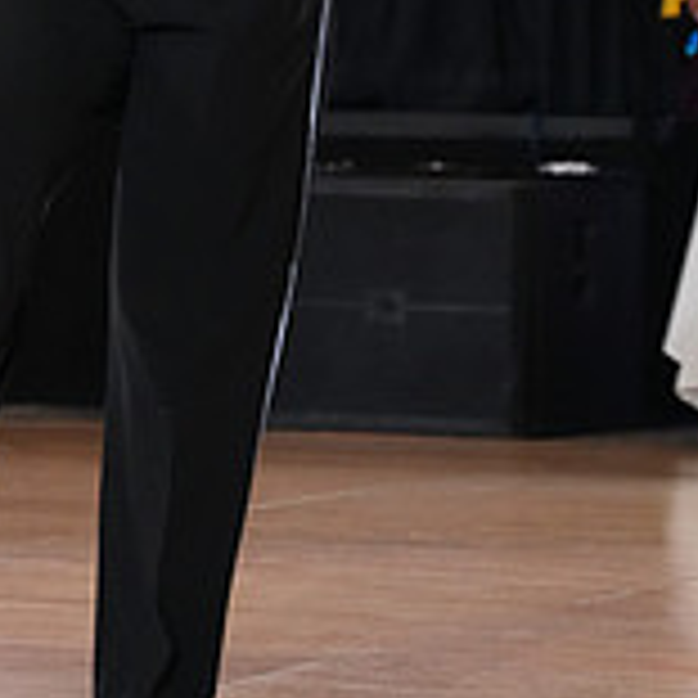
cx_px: -160
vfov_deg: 5.2
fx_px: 7597
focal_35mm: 333
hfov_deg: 5.2
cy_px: -293
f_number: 4
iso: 4000
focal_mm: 105
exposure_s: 1/500
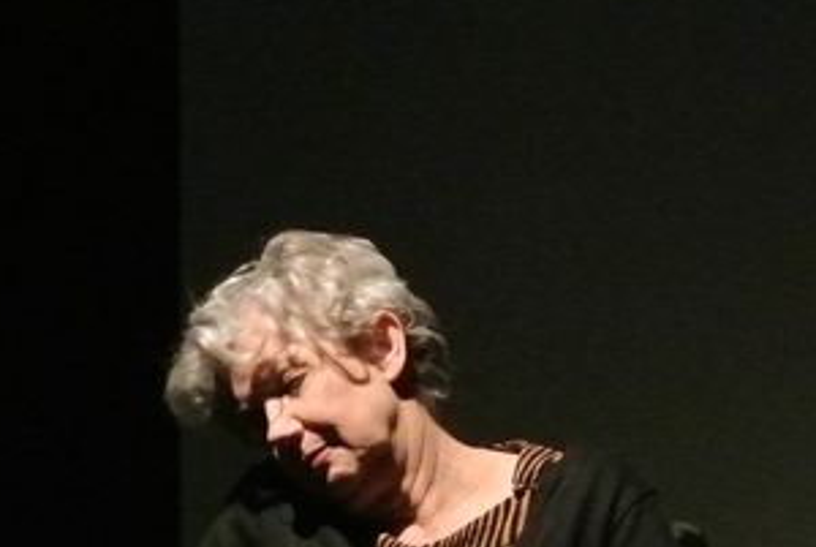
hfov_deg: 4.6
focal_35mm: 443
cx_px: 566
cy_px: 712
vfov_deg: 3.1
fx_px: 10056
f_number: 5.6
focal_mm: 61.6
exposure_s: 1/30
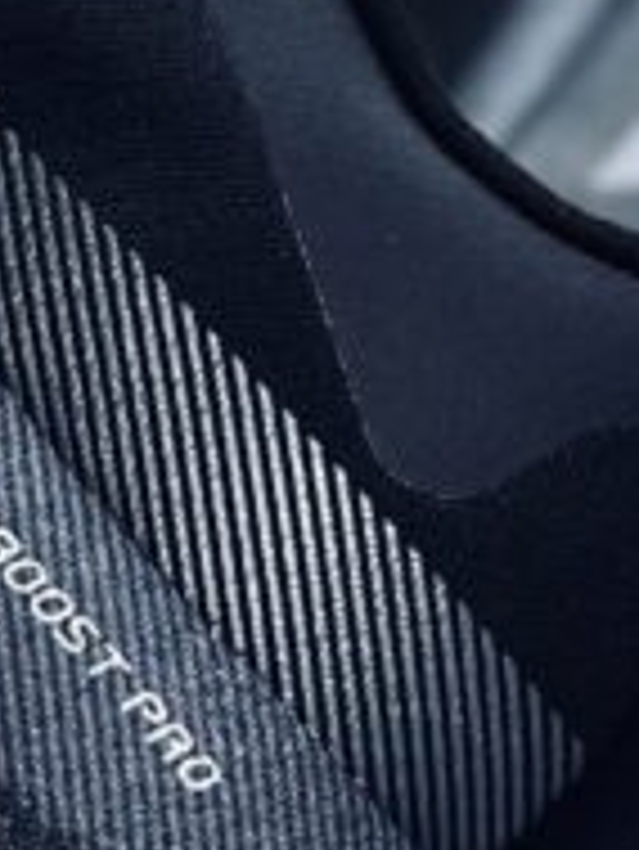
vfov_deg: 8.3
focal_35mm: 237
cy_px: 20
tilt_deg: -57.5
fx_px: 5827
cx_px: -288
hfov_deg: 6.2
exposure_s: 1/100
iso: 80
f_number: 1.78
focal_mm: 6.86
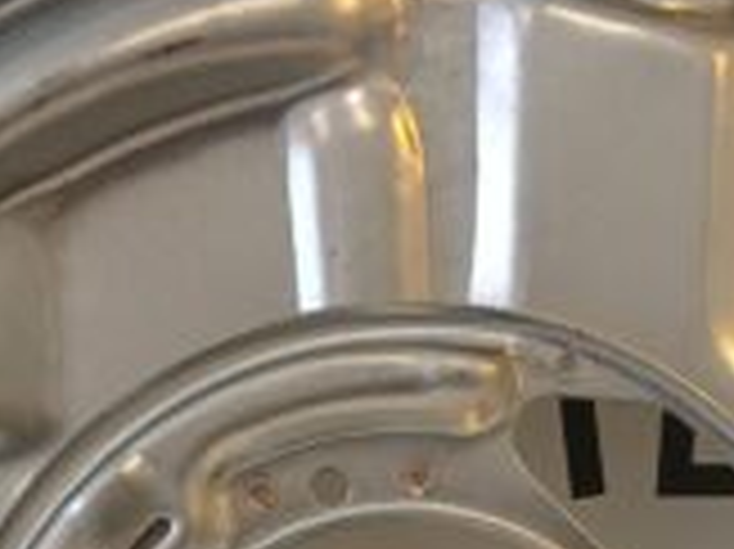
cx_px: 261
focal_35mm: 96
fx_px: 2034
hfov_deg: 20.4
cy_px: 729
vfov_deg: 14.7
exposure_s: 1/50
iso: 40
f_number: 1.8
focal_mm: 3.98
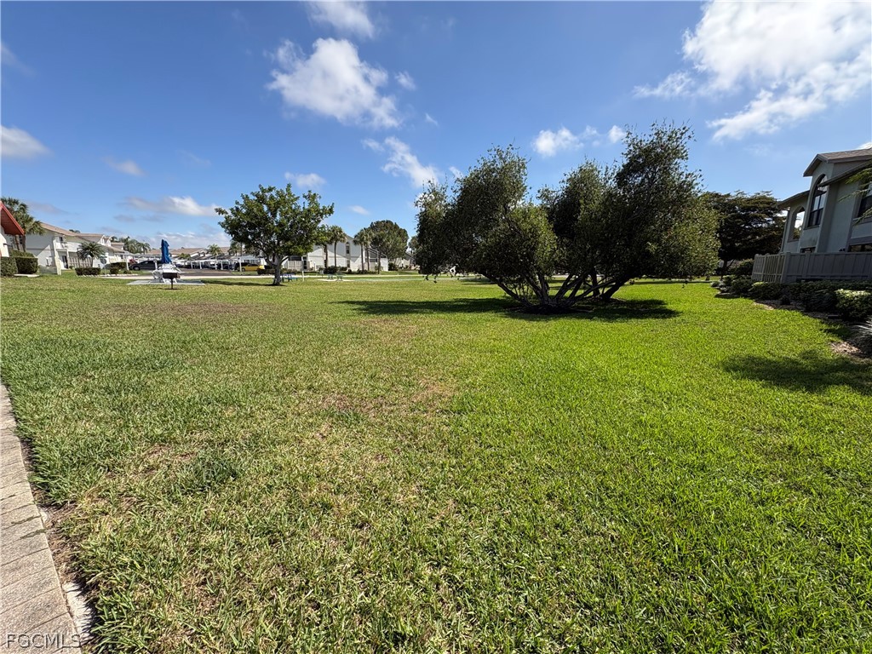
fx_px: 353
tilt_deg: -9.3
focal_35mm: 14
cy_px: 327
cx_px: 436
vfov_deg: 85.7
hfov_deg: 102.1
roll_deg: +0.4
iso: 50
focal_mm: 2.22
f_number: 2.2
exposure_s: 1/1323
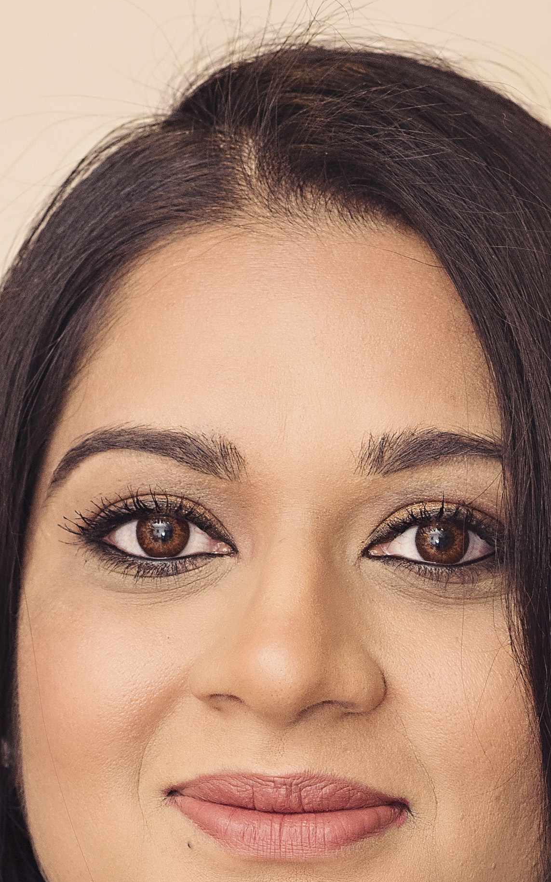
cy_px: 1221
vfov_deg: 7.3
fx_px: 6848
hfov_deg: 4.6
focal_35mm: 285
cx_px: 320
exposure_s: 1/125
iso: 1000
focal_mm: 85
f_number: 5.6
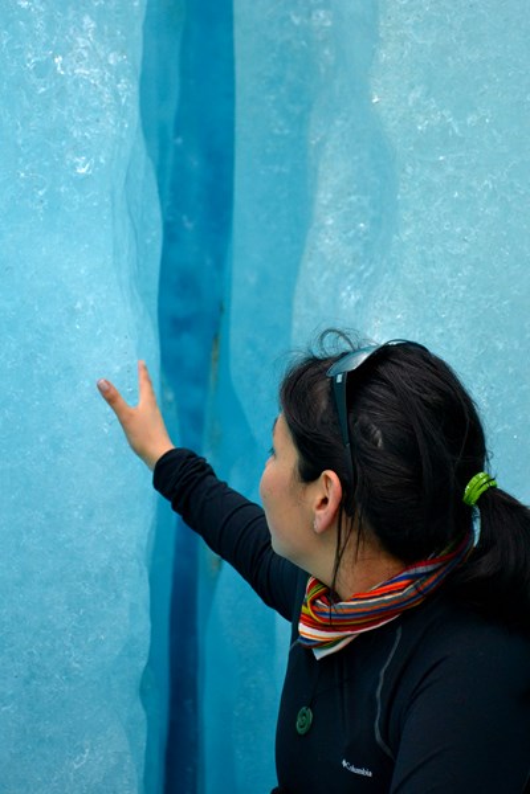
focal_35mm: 82
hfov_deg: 16.6
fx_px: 1822
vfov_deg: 24.6
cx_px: 265
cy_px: 397
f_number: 5.6
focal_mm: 55
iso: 1600
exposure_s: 1/800
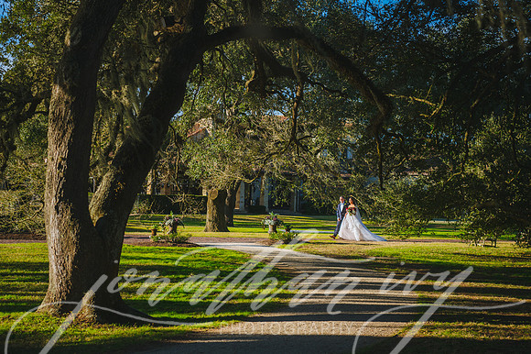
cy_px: 177
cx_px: 266
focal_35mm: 70
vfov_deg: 19.4
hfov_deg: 28.9
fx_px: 1032
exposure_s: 1/800
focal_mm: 70
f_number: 3.5
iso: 100
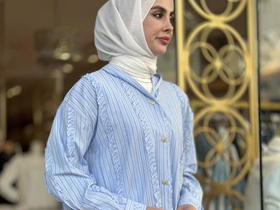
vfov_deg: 22.3
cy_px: 167
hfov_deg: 29.8
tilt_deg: -1.5
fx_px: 526
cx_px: 140
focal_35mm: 65
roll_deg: +0.0
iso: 80
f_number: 1.78
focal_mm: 6.86
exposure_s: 1/1000
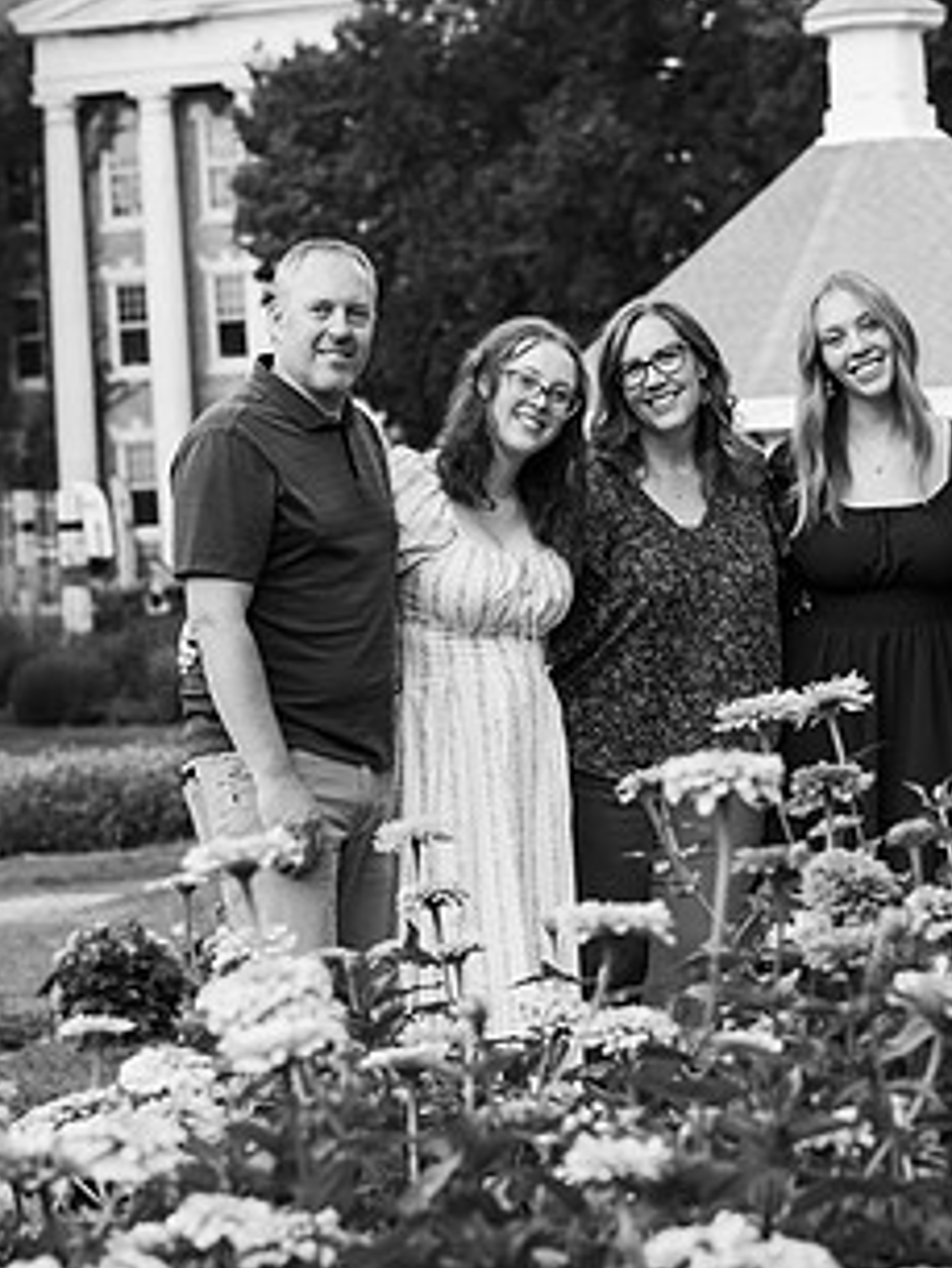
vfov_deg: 13.9
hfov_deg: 10.4
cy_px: 407
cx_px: 611
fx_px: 5203
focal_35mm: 142
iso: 2500
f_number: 5.6
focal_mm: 100
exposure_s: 1/320
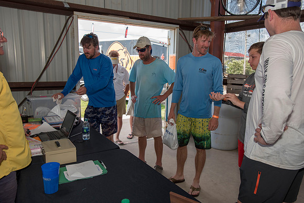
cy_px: 102
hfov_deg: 65.5
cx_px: 152
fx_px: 236
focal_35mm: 28
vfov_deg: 46.4
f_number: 5.6
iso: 250
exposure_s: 1/200
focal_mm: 28
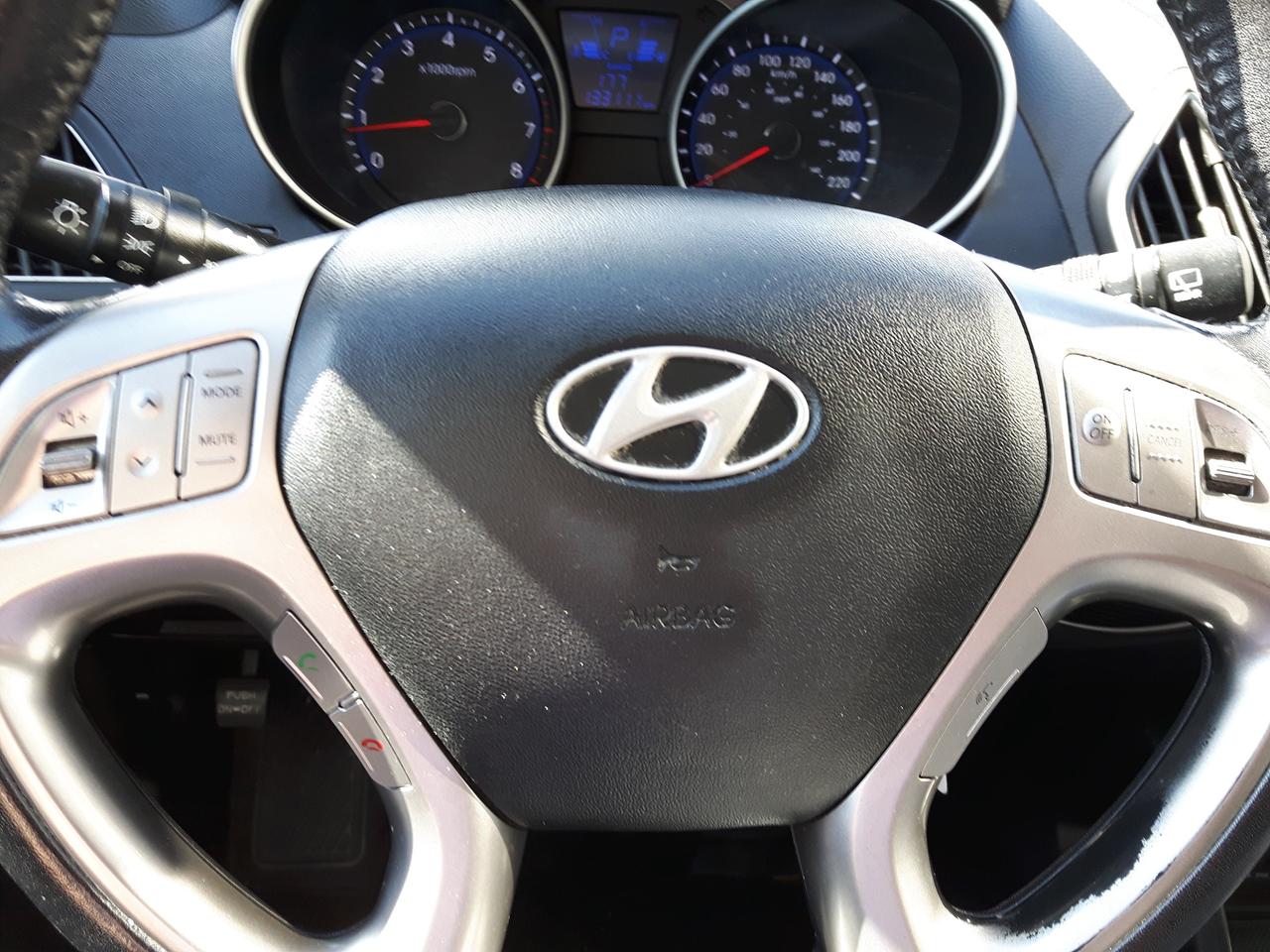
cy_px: 476
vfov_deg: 45.4
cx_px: 635
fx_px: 1137
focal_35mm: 31
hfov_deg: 58.4
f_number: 1.9
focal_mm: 3.7
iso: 40
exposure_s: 1/33
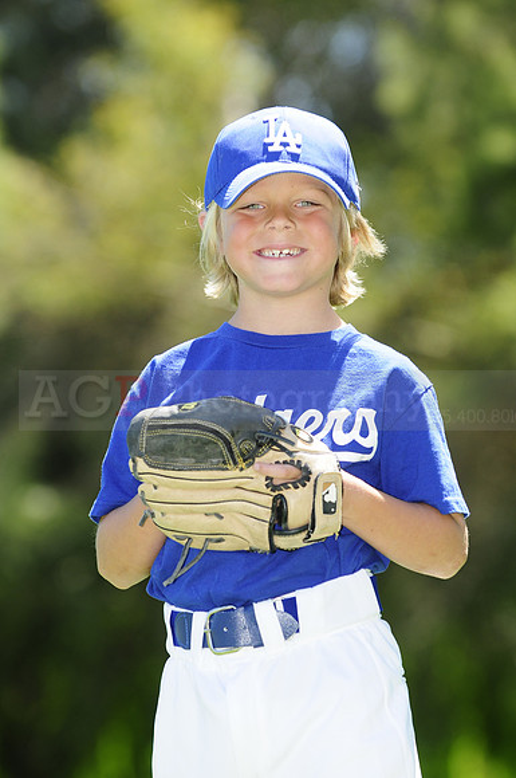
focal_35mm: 225
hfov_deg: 6.1
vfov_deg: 9.2
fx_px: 4852
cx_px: 258
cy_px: 389
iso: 200
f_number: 4
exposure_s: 1/640
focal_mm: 150
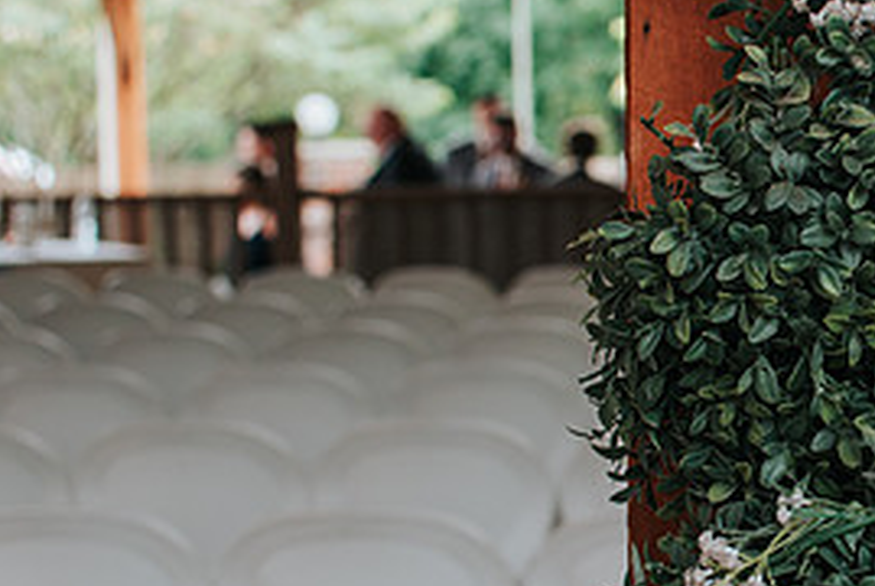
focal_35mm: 113
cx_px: 882
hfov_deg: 17.6
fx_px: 2749
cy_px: 298
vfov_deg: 12.2
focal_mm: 35
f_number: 4
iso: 200
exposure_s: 1/200
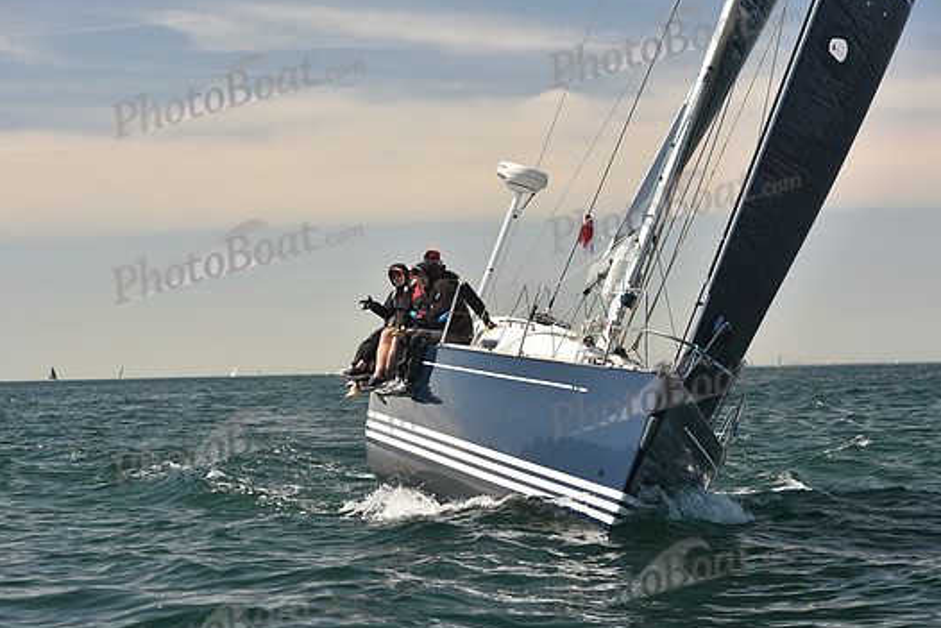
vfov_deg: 12.7
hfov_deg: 18.9
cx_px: 458
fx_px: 2824
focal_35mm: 108
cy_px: 325
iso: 250
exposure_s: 1/640
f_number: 5.6
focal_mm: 98
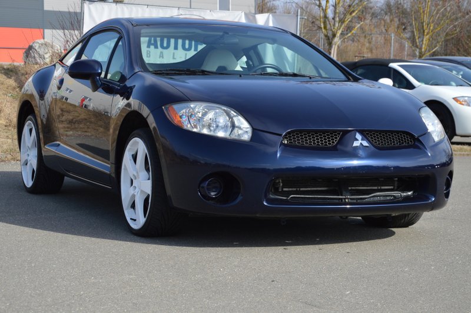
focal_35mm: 78
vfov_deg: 17.5
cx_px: 236
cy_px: 156
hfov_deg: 26.0
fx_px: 1020
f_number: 7.1
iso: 100
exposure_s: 1/200
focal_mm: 52
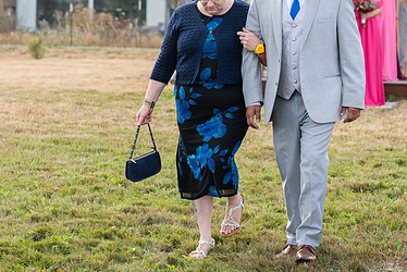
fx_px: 1561
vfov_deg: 10.0
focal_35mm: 138
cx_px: 233
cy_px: 92
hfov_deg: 14.8
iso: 400
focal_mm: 89
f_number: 4.5
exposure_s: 1/640
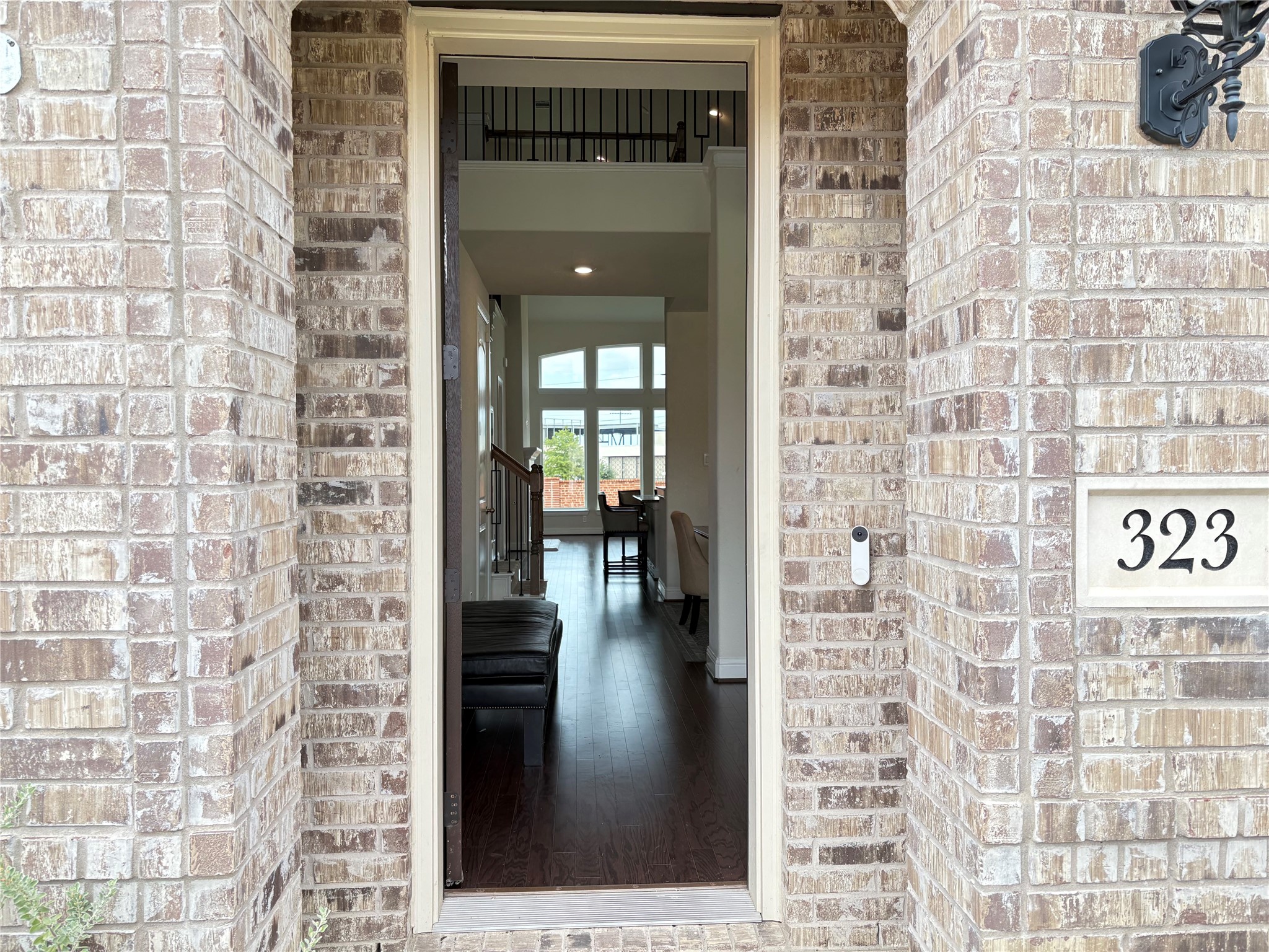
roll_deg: +0.5
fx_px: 953
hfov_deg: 67.3
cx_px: 634
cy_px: 476
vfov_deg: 53.1
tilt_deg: -0.3
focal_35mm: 26
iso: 64
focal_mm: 5.96
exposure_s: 1/243
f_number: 1.6
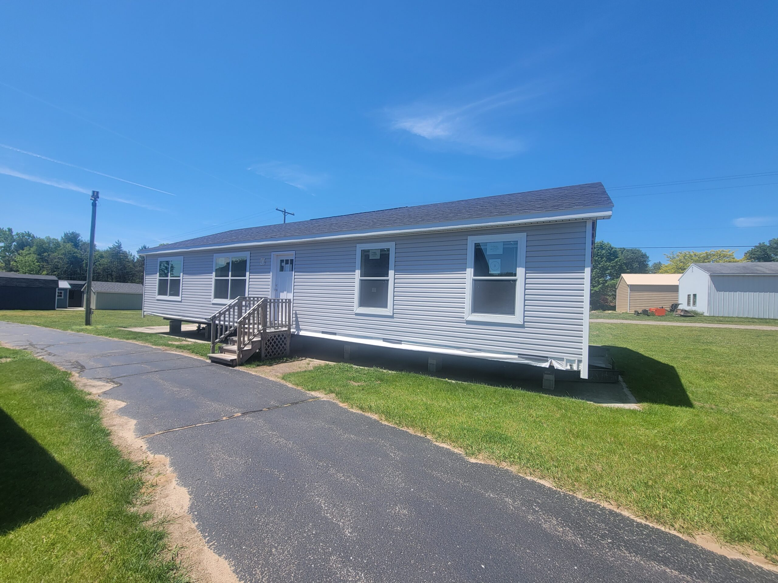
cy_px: 292
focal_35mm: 13
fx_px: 292
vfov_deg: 89.9
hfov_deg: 106.2
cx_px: 389
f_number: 2.2
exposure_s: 1/1339
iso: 50
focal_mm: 2.2
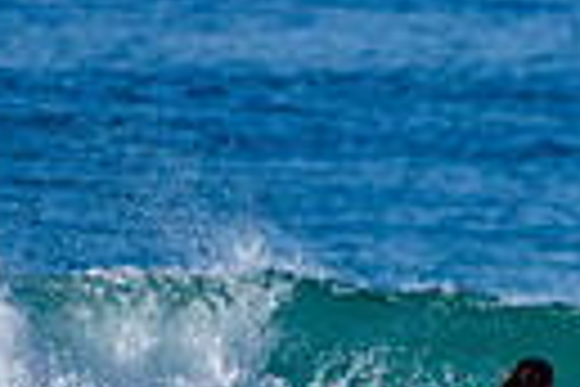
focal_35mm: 2242
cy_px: 524
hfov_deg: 0.9
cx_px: 382
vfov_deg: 0.6
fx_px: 36118
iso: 125
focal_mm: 500
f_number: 5.6
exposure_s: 1/1600
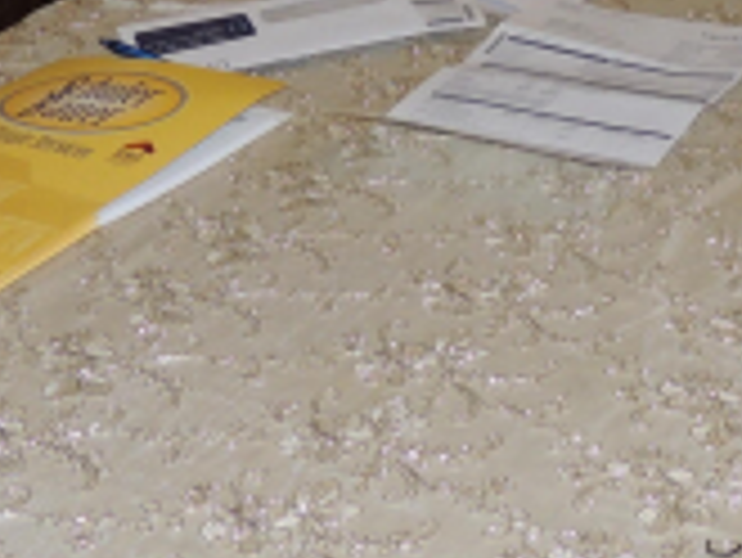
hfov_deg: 19.6
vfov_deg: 13.9
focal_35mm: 97
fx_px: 2081
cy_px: -378
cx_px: 749
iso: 200
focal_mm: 4.3
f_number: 3
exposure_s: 1/30
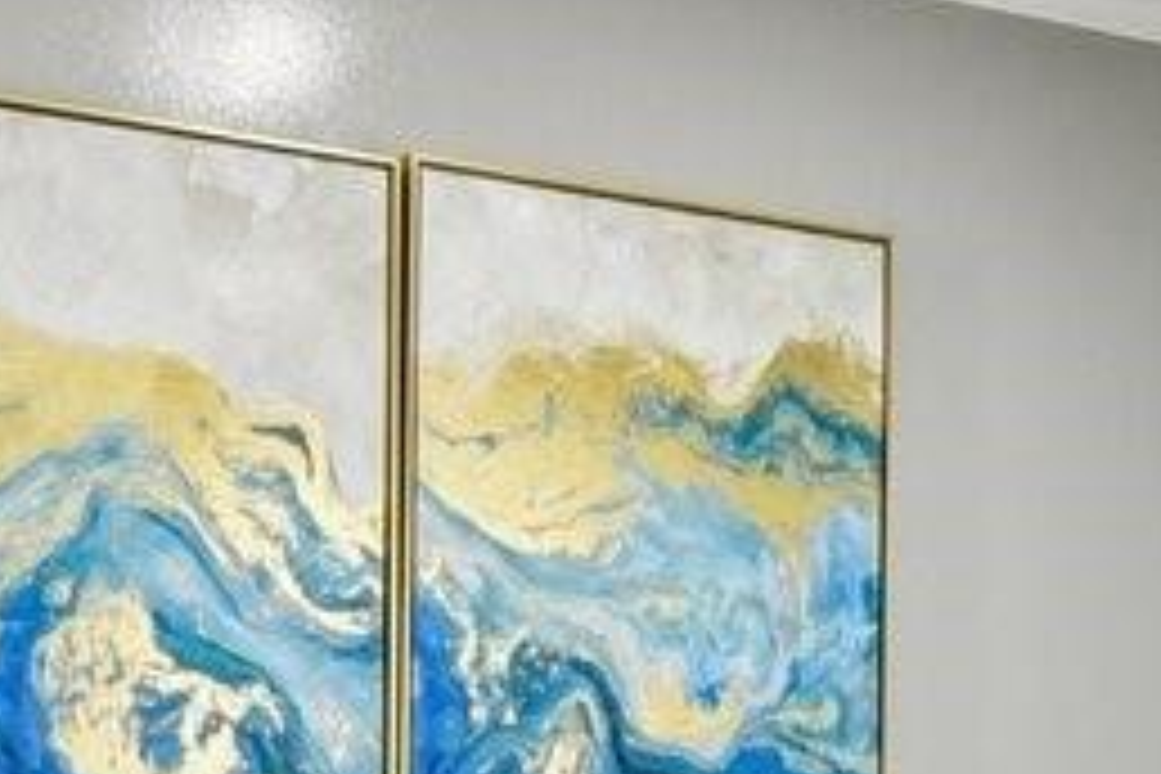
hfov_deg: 17.5
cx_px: 1404
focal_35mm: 111
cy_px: 965
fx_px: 3579
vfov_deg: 12.0
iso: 200
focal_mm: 14
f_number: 8
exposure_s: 1/15
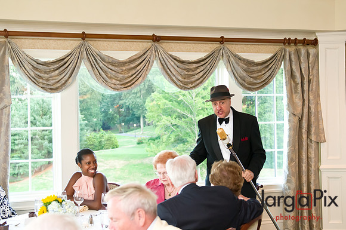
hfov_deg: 35.1
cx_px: 173
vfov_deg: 23.7
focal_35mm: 57
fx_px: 547
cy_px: 115
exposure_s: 1/125
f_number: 3.2
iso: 1250
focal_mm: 38
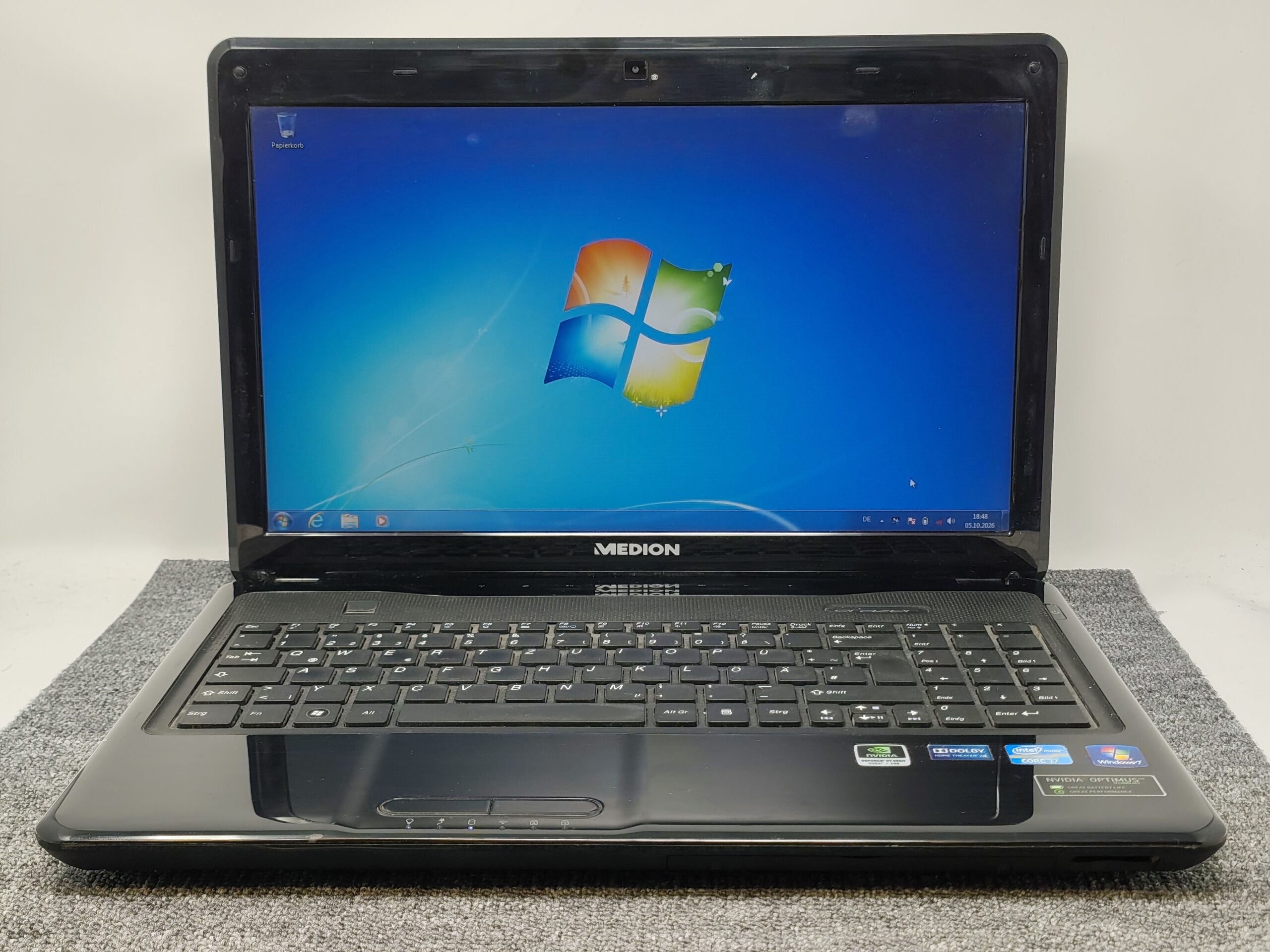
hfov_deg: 41.2
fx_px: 1688
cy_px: 476
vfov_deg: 31.5
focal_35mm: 46
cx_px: 635
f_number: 1.7
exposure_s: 1/100
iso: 200
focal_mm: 6.07
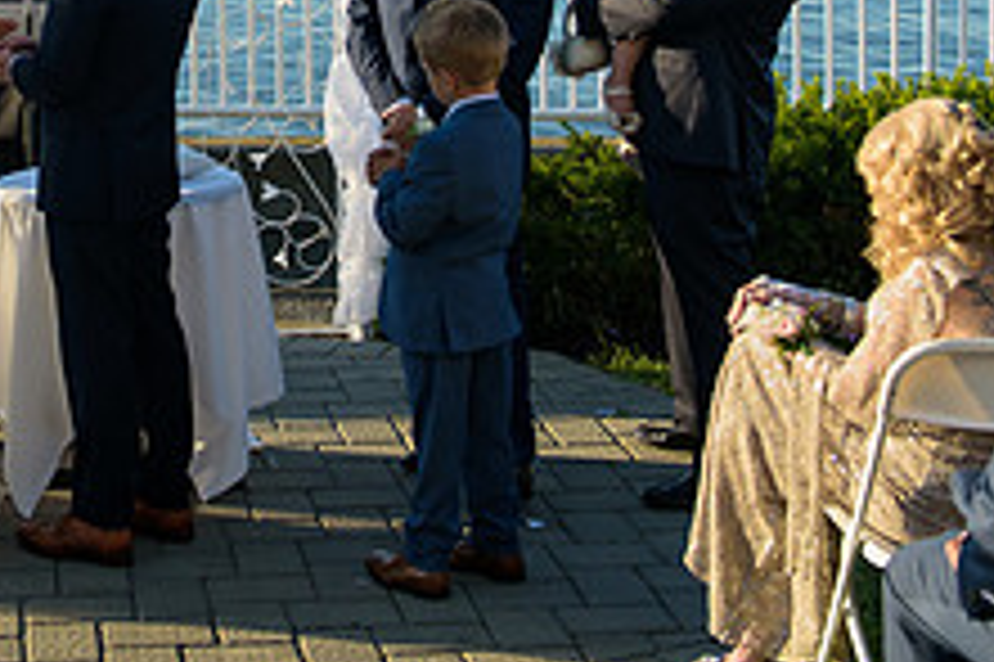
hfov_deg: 23.6
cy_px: -169
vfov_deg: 15.5
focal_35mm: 84
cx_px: 108
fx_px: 2318
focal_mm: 32
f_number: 3.2
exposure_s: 1/1600
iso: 200
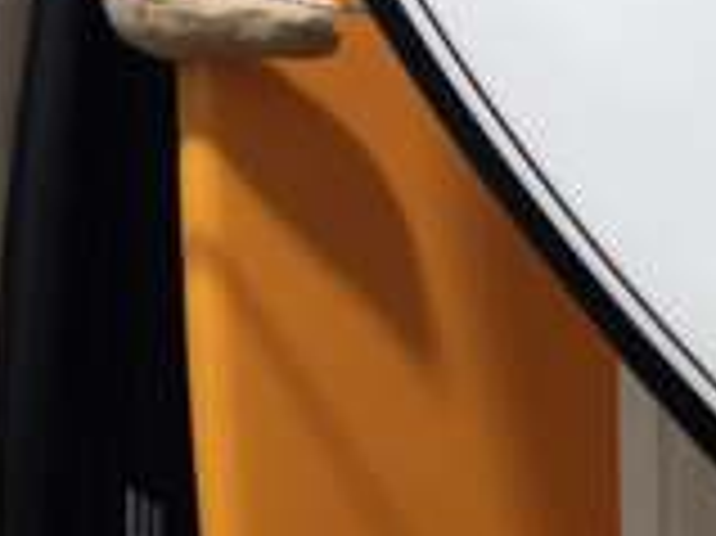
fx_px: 2708
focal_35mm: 131
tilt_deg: -14.6
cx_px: 1630
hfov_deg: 12.4
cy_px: 491
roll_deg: -11.1
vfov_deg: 11.2
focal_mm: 5.96
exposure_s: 1/138
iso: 32
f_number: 1.6
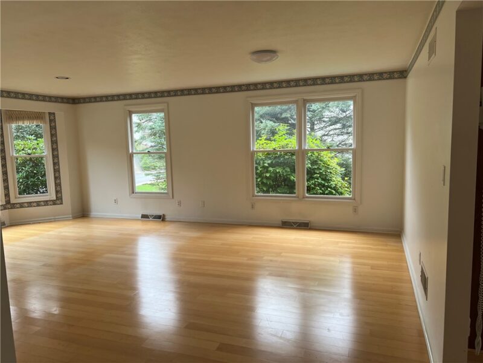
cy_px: 182
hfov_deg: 67.3
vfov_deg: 53.1
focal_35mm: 26
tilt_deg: -7.0
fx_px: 363
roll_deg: +0.4
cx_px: 242
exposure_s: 1/120
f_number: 1.5
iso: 80
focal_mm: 5.7
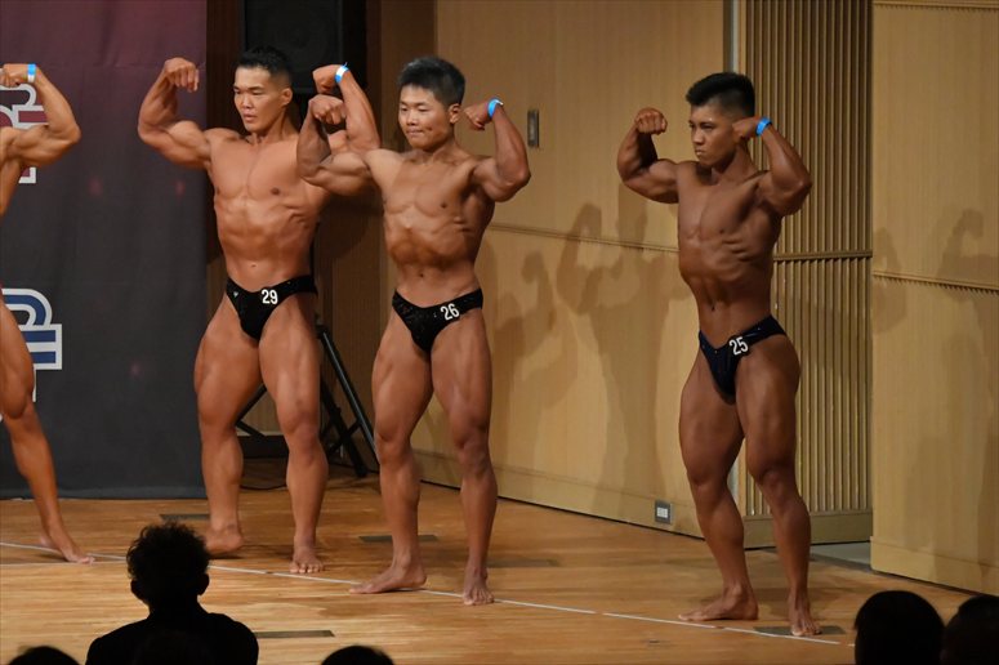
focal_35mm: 255
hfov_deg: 8.1
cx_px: 500
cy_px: 332
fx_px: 7073
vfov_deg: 5.4
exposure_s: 1/400
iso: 8000
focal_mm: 170
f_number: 5.6
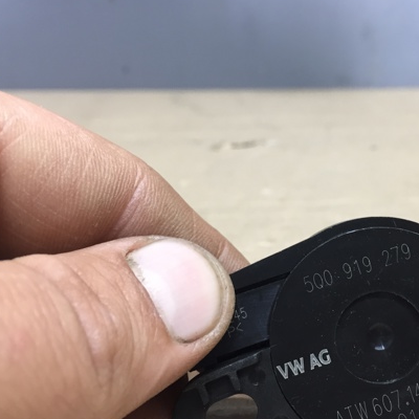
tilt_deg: -19.8
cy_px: 225
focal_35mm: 41
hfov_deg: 39.7
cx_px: 321
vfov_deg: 40.9
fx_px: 561
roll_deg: -1.8
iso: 100
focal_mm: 4.15
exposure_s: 1/33
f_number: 2.2
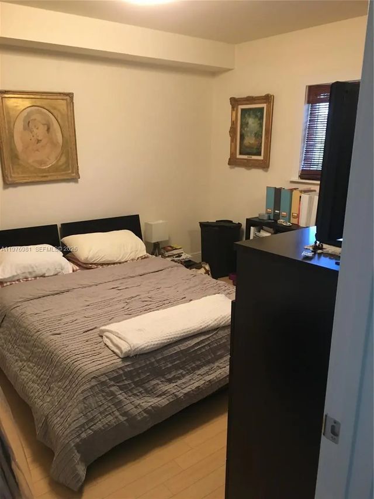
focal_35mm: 29
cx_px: 187
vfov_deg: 61.7
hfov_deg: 48.2
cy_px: 250
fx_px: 418
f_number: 2.2
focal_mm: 4.15
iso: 200
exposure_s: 1/24
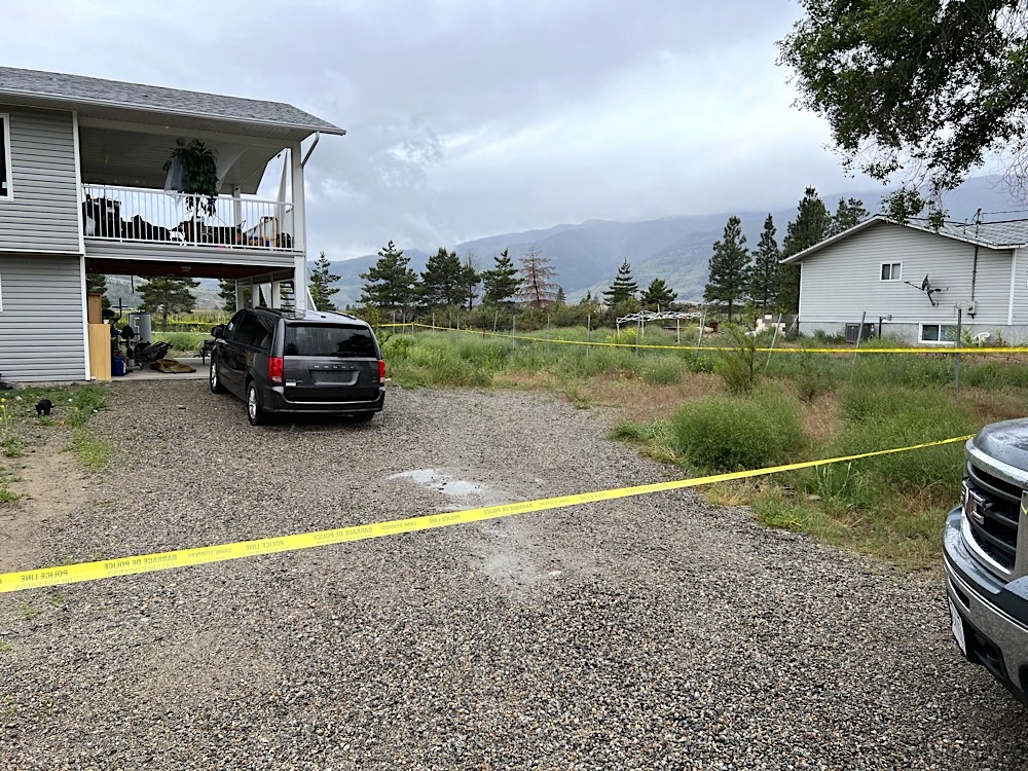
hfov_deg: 67.3
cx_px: 514
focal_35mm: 26
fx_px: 772
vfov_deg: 53.1
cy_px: 386
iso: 50
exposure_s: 1/2165
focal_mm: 5.7
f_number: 1.5
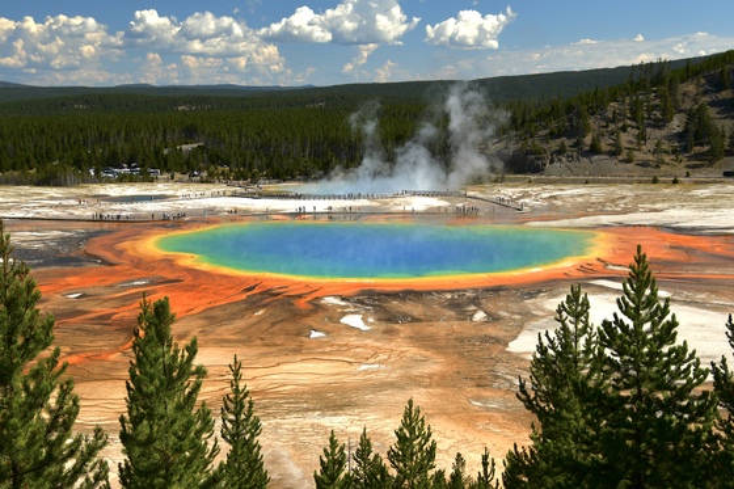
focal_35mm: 52
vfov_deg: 26.0
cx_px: 367
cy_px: 244
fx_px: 1060
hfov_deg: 38.2
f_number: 7.1
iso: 100
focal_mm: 35
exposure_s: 1/320
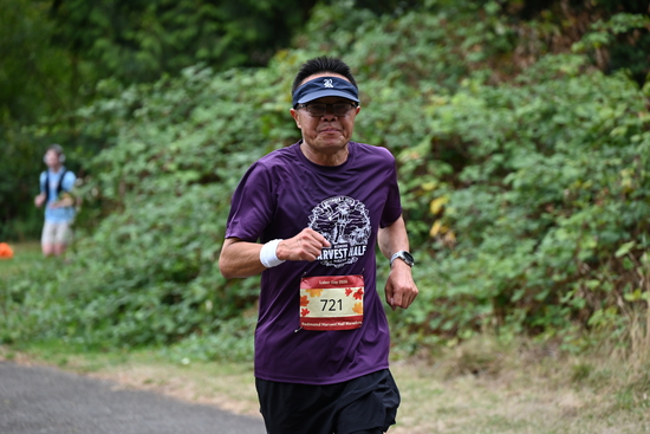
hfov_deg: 10.3
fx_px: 3612
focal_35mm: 200
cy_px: 217
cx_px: 325
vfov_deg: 6.9
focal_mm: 200
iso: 400
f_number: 6.3
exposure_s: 1/320
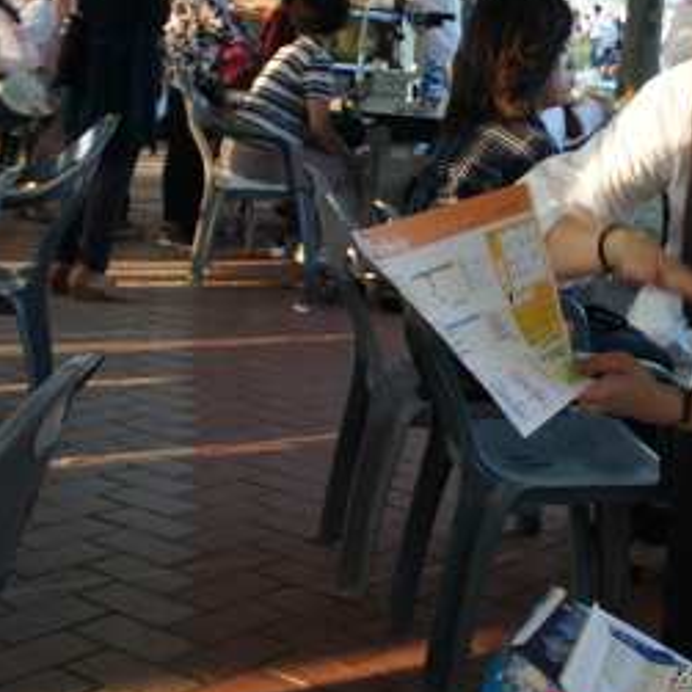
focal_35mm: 66
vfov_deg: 26.1
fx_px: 1494
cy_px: 325
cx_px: 695
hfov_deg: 24.8
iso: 200
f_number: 4.5
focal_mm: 21
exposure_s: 1/50
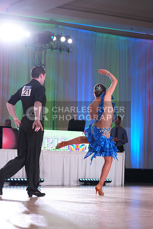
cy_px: 114
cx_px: 76
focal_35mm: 105
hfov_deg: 13.0
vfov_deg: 19.5
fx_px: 669
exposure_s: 1/400
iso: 2500
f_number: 4
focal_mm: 105
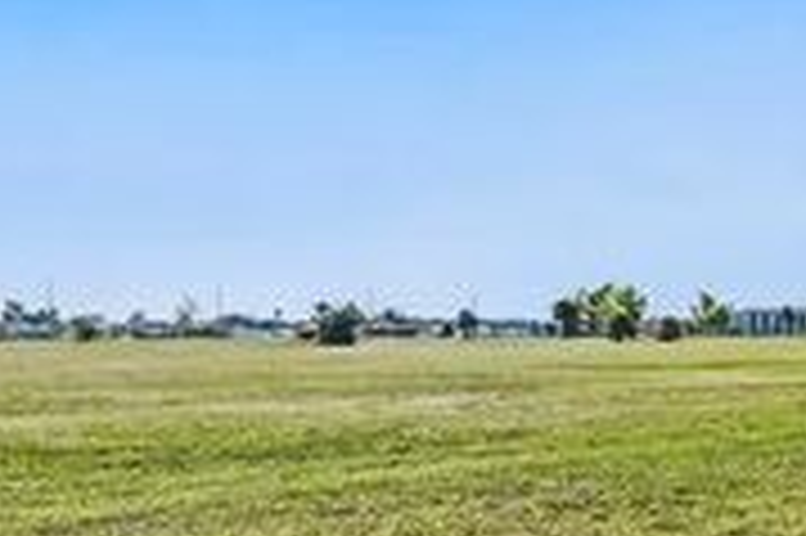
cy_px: 342
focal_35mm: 86
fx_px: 1924
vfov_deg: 15.8
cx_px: 522
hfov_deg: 23.6
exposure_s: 1/200
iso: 100
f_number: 4
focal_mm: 24
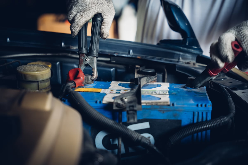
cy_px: 82
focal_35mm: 70
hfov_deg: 28.8
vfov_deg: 19.5
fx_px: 482
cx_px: 124
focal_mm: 70
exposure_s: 1/100
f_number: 2.8
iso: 800
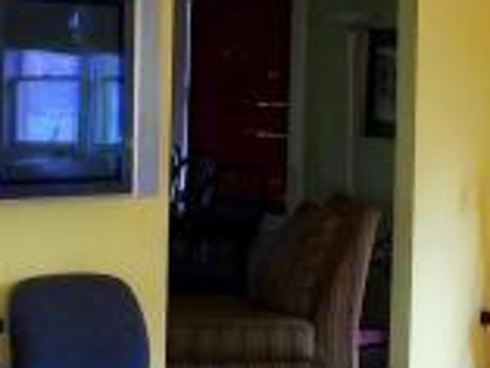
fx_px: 1572
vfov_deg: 13.3
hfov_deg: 17.7
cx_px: 325
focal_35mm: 111
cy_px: 94
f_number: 2.2
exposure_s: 1/30
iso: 125
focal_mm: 4.12
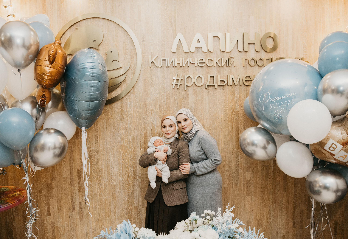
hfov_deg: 64.7
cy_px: 125
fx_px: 274
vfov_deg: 47.0
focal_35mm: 28
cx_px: 170
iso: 640
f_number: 4
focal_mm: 26
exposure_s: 1/160
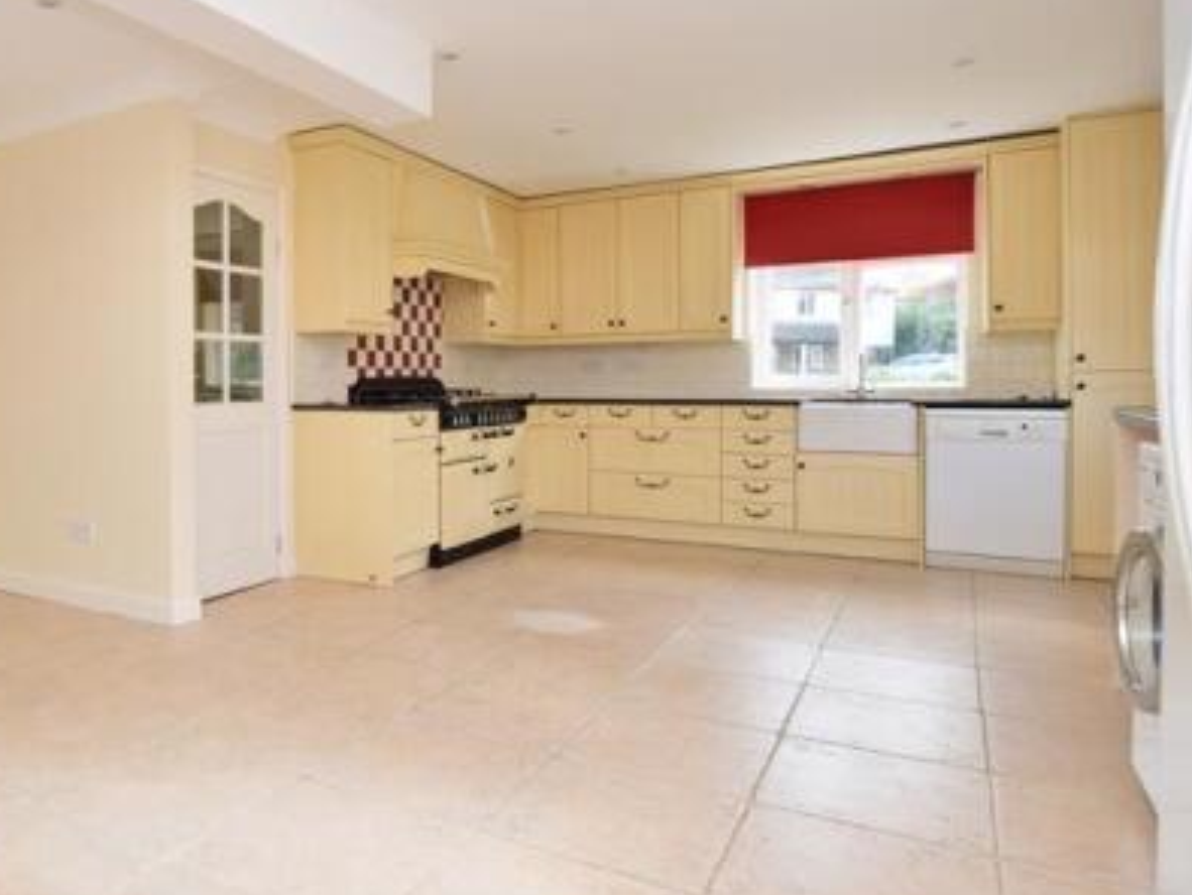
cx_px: 321
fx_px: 827
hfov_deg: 67.7
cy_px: 386
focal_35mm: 24
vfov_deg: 56.7
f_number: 9
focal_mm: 10
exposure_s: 1/50
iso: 320
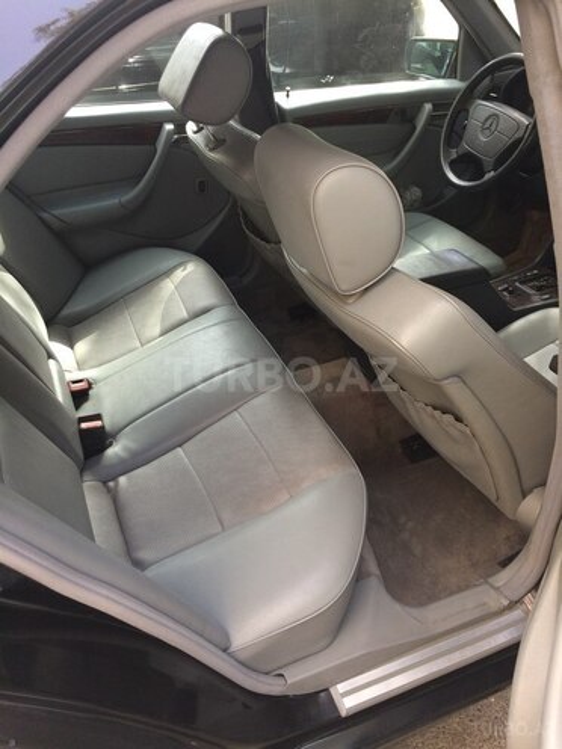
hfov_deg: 48.2
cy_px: 374
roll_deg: +2.0
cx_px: 281
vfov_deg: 61.7
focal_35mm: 29
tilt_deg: -36.1
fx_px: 628
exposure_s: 1/100
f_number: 2.2
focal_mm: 4.15
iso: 64
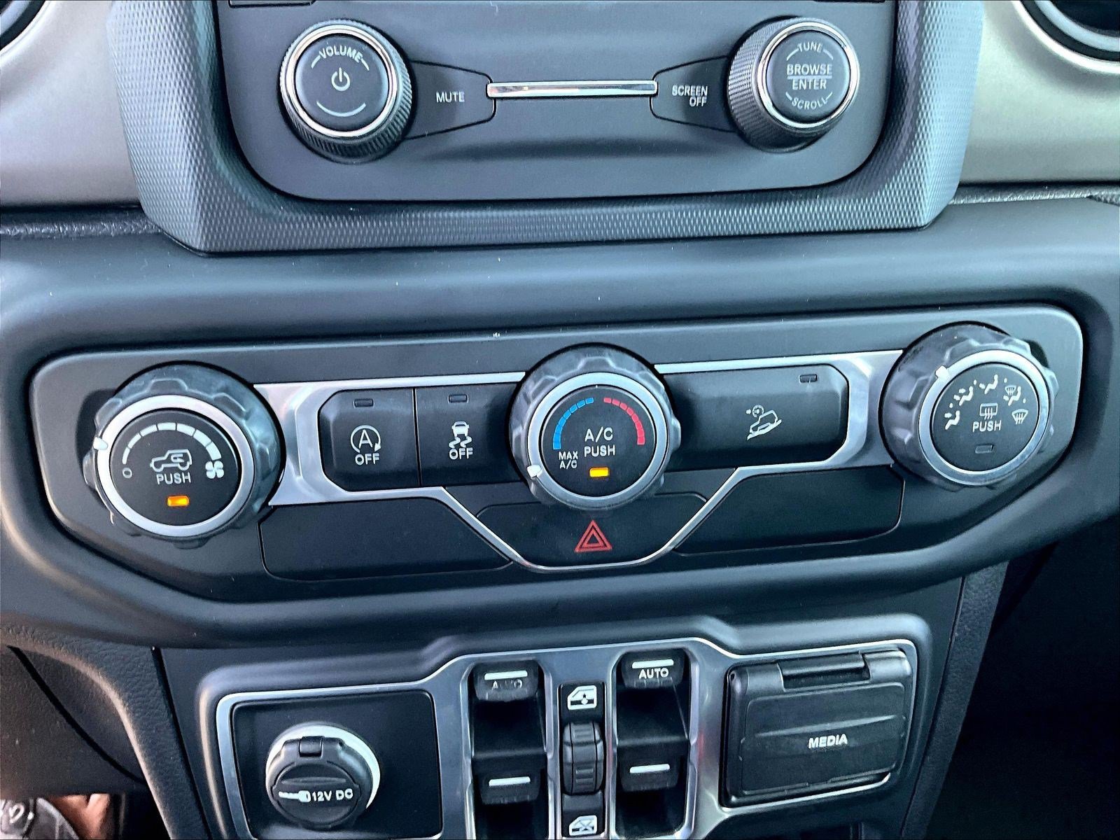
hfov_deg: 61.7
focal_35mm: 29
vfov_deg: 48.2
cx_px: 560
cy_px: 420
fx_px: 938
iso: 160
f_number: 1.8
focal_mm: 3
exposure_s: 1/60
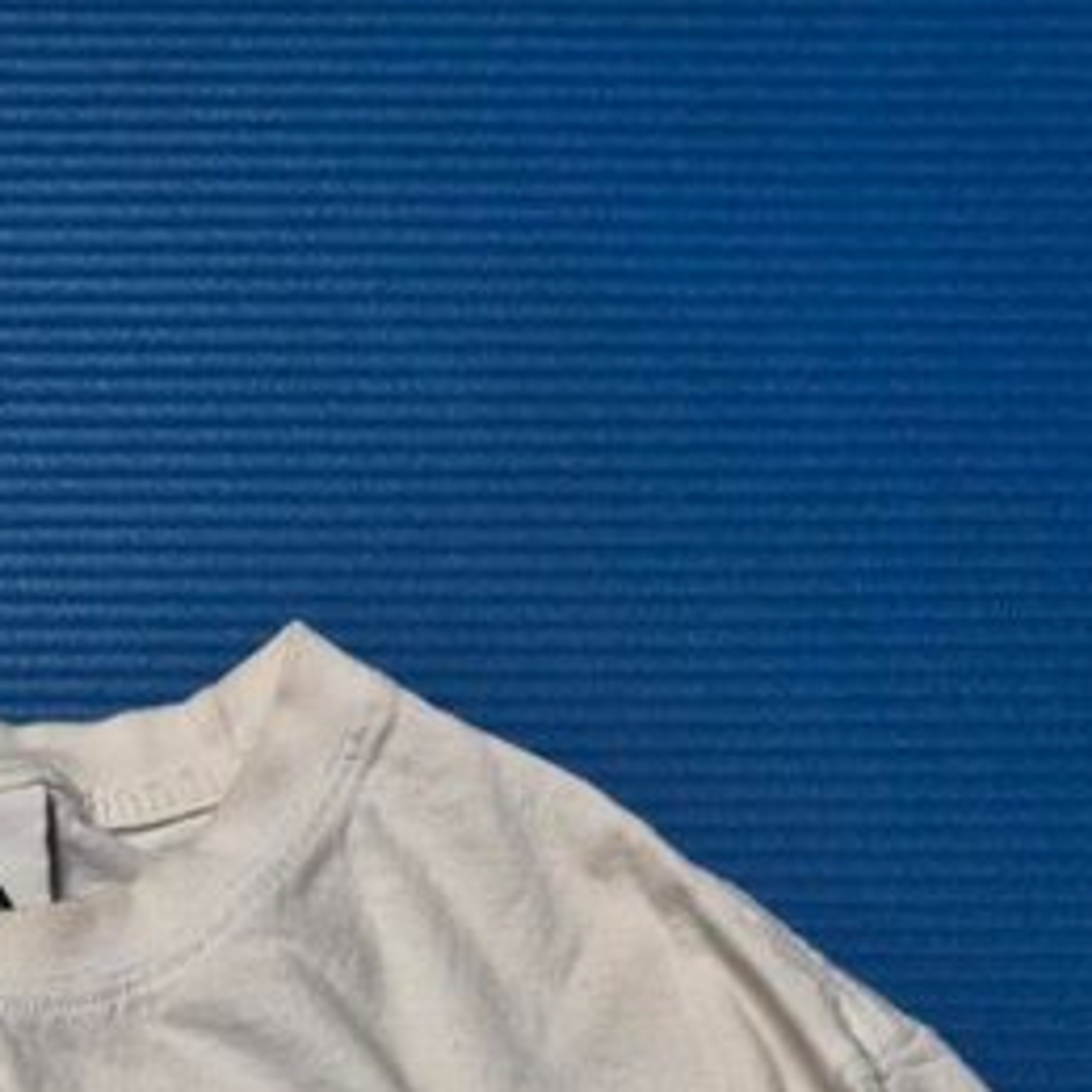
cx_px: -17
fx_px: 2677
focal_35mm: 75
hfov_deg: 22.1
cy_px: 2003
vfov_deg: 18.0
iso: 200
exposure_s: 1/180
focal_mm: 5.4
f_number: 1.8
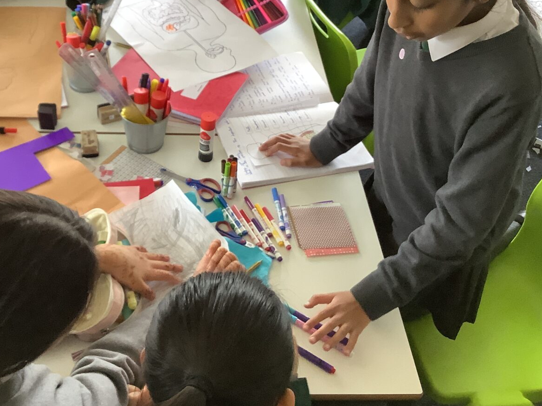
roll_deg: -1.6
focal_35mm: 43
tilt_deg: -42.2
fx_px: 673
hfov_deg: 43.3
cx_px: 183
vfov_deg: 33.4
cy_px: 149
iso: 160
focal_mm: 3.3
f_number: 2.4
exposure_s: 1/60
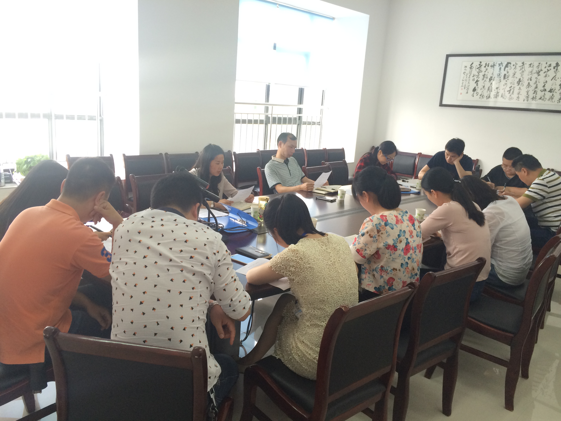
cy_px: 210
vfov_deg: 48.2
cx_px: 280
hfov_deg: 61.7
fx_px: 470
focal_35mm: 29
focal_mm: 4.15
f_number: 2.2
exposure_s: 1/40
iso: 40
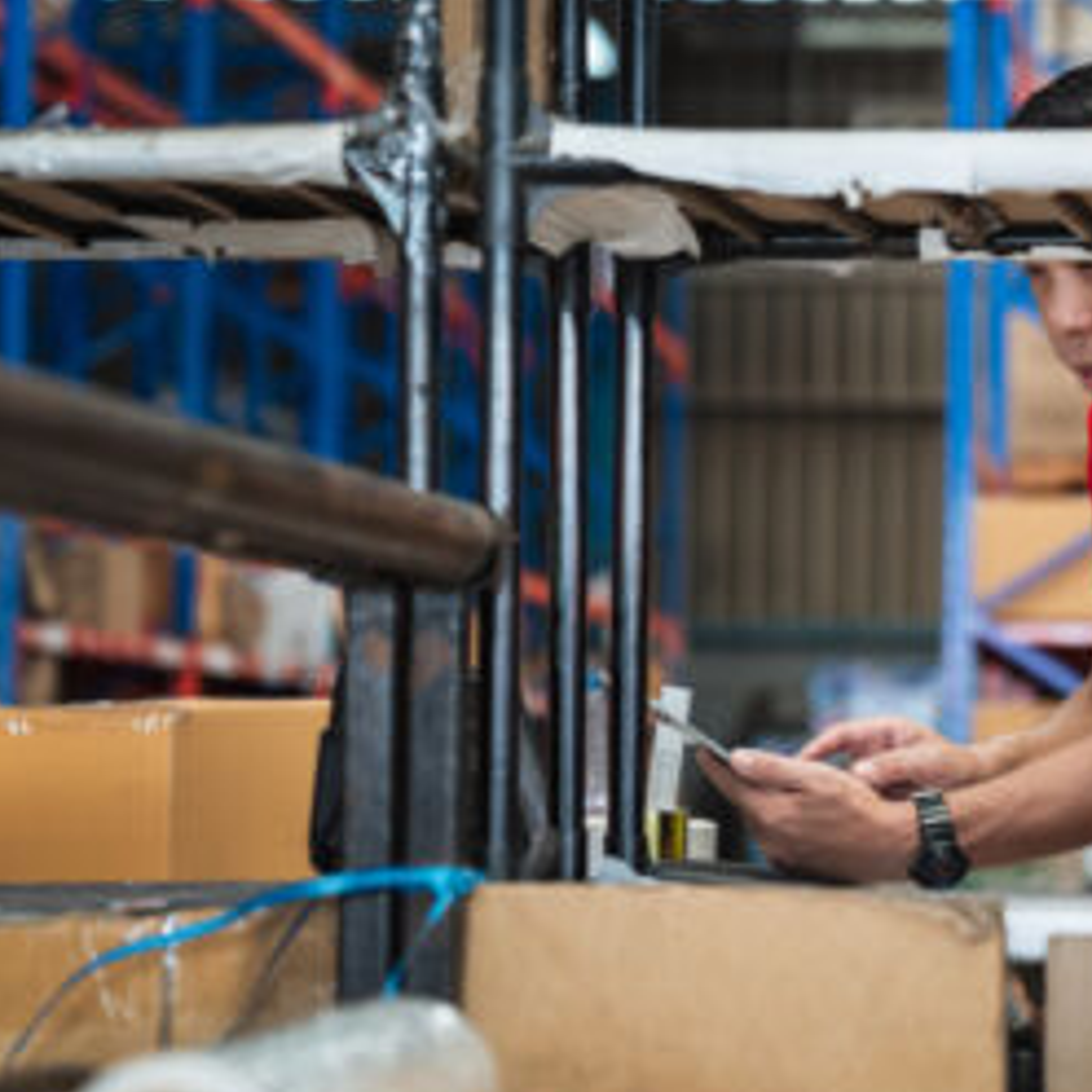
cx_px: 938
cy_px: 438
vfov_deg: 12.7
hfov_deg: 12.7
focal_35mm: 137
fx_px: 4890
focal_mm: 70
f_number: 2.8
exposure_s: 1/100
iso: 320
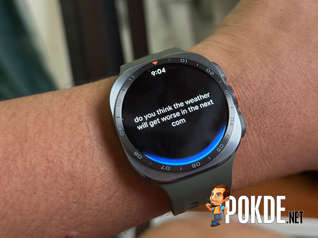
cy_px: 119
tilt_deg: -29.4
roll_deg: +14.4
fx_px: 441
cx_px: 159
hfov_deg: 39.7
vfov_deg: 30.3
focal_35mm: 48
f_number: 1.78
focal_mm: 6.76
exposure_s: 1/24
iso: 640
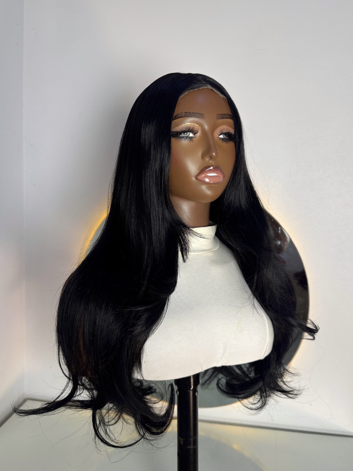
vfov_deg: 71.6
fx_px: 326
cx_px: 176
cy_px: 236
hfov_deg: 56.8
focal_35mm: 24
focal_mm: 6.76
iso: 64
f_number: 1.78
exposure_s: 1/100
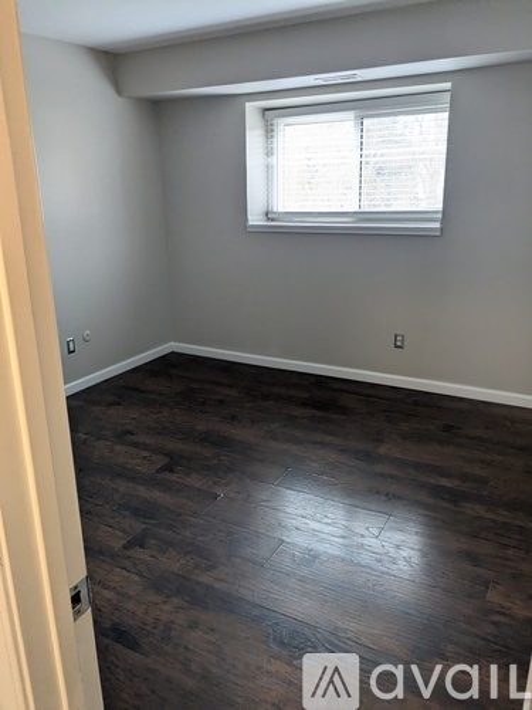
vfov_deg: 65.3
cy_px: 355
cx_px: 266
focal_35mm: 27
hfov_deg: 51.4
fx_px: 553
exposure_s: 1/120
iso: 165
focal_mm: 4.38
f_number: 1.73
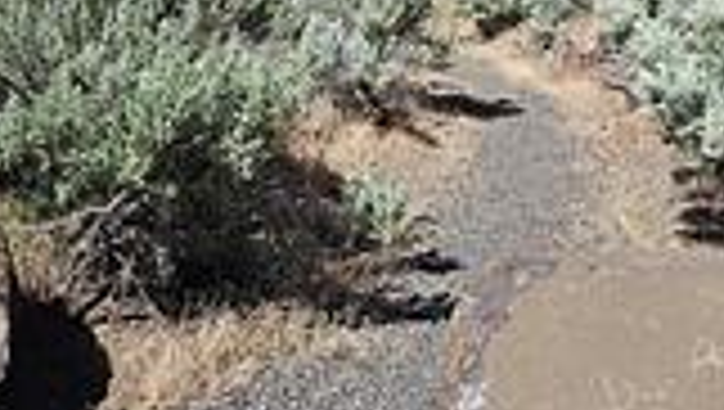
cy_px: -54
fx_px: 1019
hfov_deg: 39.1
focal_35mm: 53
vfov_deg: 21.4
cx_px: 313
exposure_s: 1/659
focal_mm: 6.3
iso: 10
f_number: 1.7
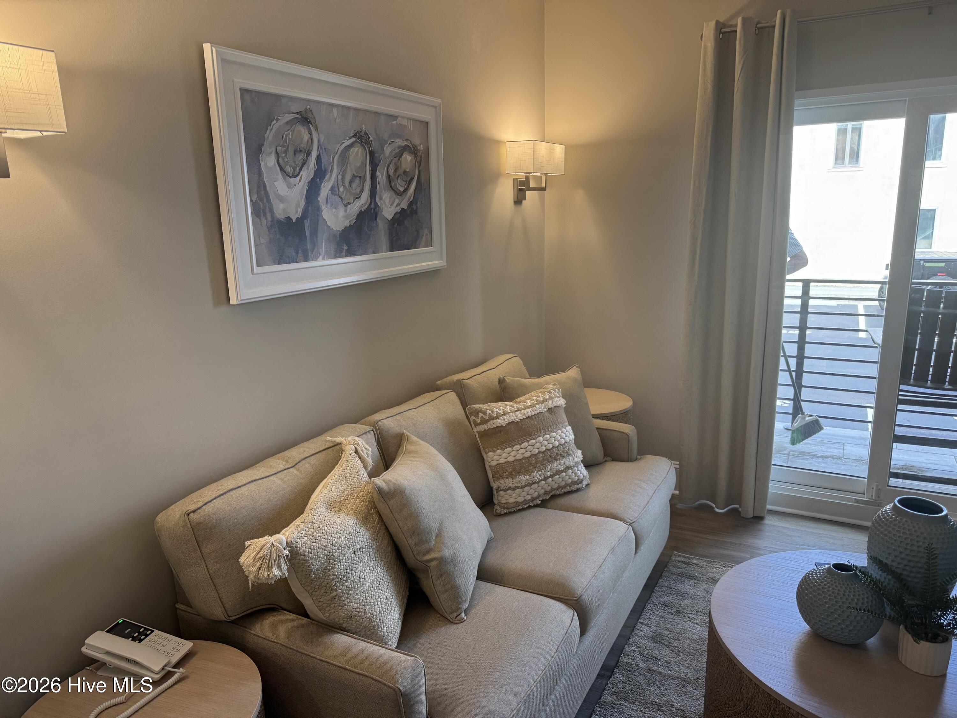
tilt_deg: -11.9
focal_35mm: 24
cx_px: 478
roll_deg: +2.3
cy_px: 359
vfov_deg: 56.8
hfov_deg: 71.6
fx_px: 664
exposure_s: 1/120
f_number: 1.78
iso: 160
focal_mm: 6.76
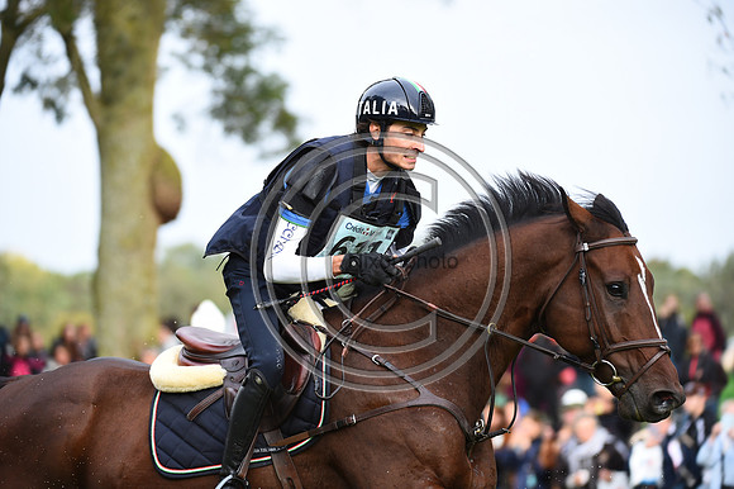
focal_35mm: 200
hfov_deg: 10.3
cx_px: 367
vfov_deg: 6.9
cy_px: 244
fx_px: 4075
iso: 1250
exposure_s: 1/1000
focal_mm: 200
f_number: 4.5
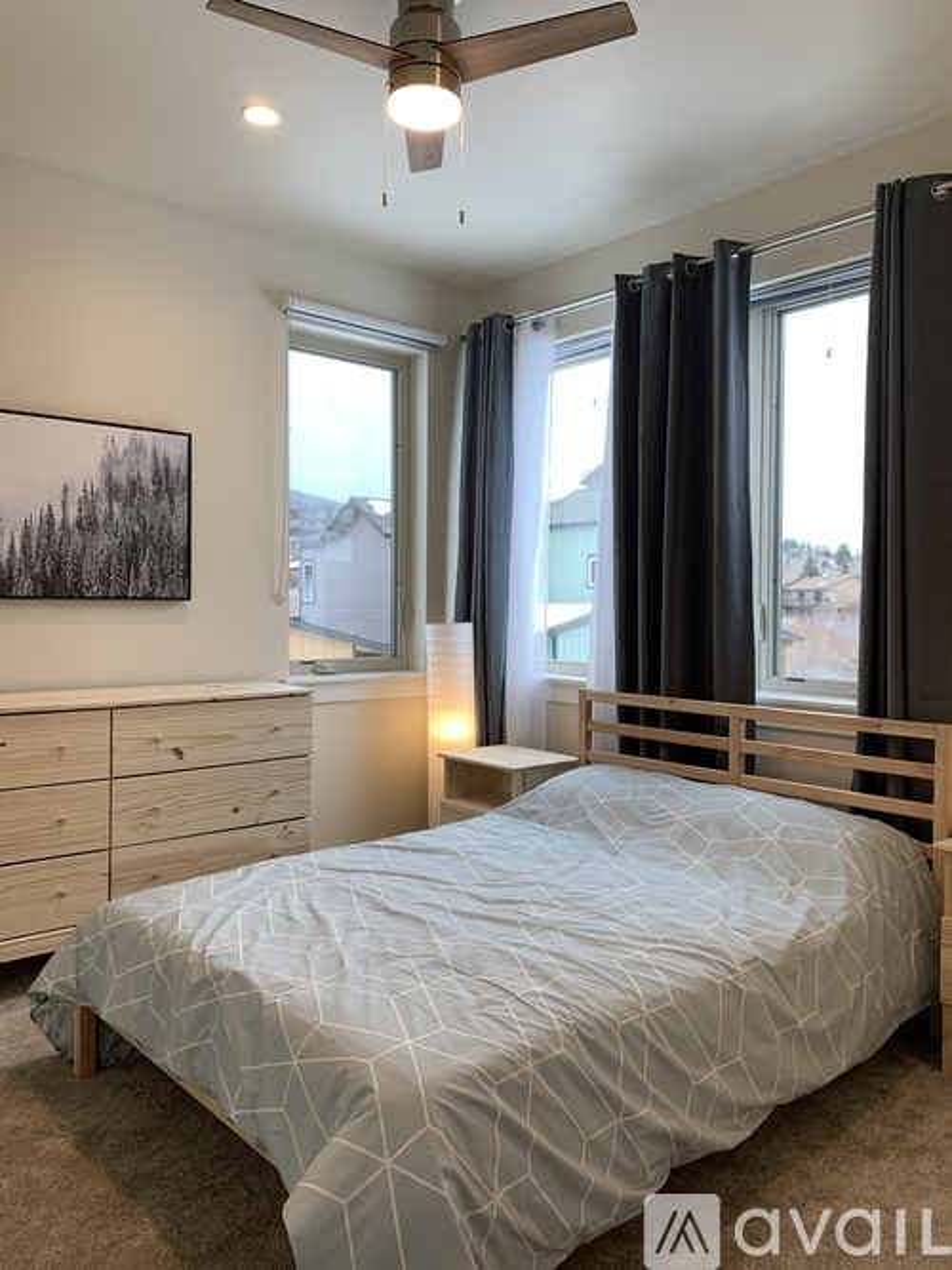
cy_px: 635
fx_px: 954
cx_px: 476
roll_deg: -0.9
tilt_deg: -0.7
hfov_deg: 53.0
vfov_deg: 67.3
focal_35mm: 26
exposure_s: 1/120
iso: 40
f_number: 1.8
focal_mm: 4.25
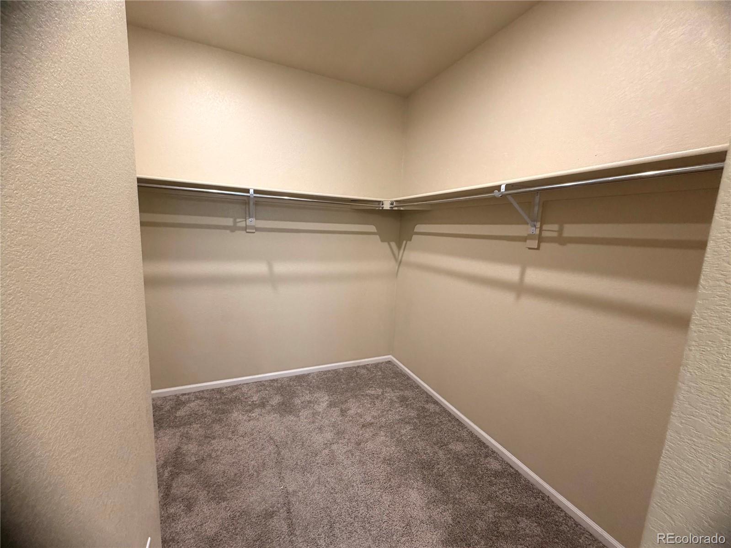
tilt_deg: -8.4
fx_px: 296
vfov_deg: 85.7
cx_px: 366
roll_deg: -3.6
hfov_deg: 102.1
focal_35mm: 14
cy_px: 274
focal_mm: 2.22
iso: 250
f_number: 2.2
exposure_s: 1/60
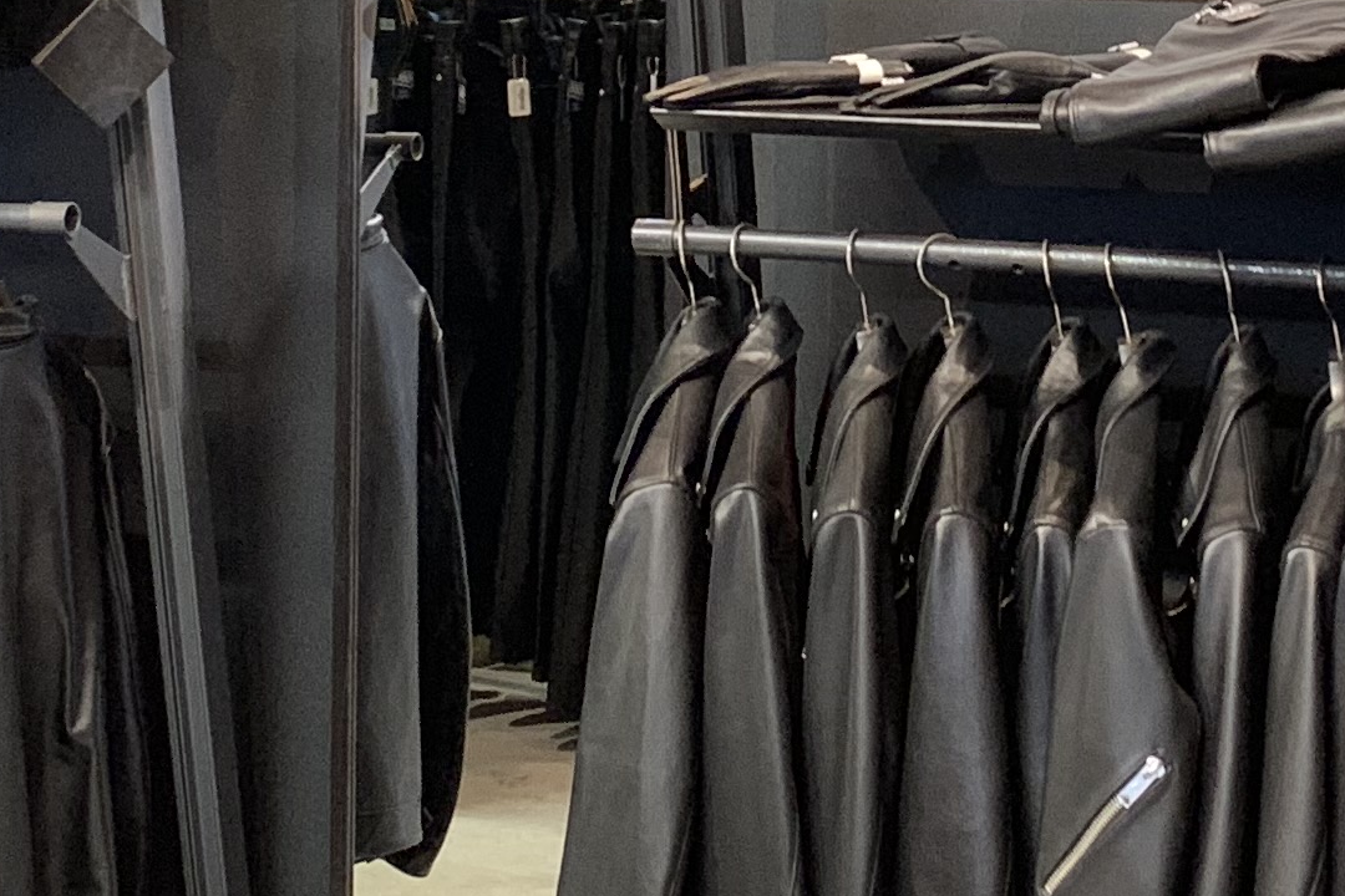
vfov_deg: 13.2
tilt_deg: +1.3
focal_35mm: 101
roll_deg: -0.9
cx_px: 899
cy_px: -203
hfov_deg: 20.1
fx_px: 3773
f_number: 1.8
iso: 400
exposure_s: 1/25
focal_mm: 4.25
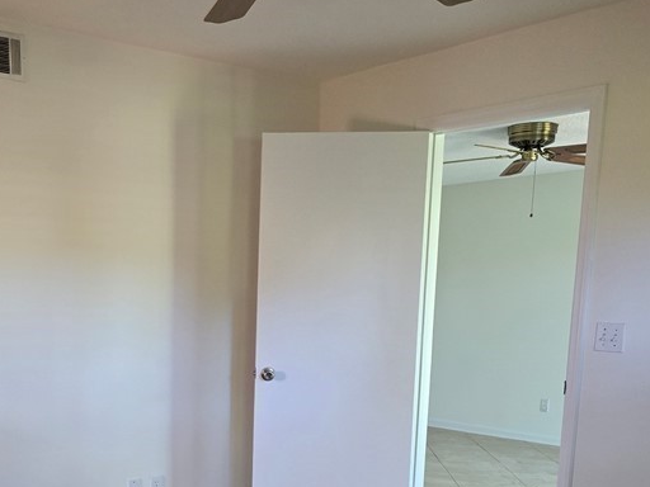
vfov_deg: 30.3
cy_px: 431
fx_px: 864
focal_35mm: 46
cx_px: 154
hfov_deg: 40.0
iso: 500
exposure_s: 1/120
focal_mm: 6.3
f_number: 1.7
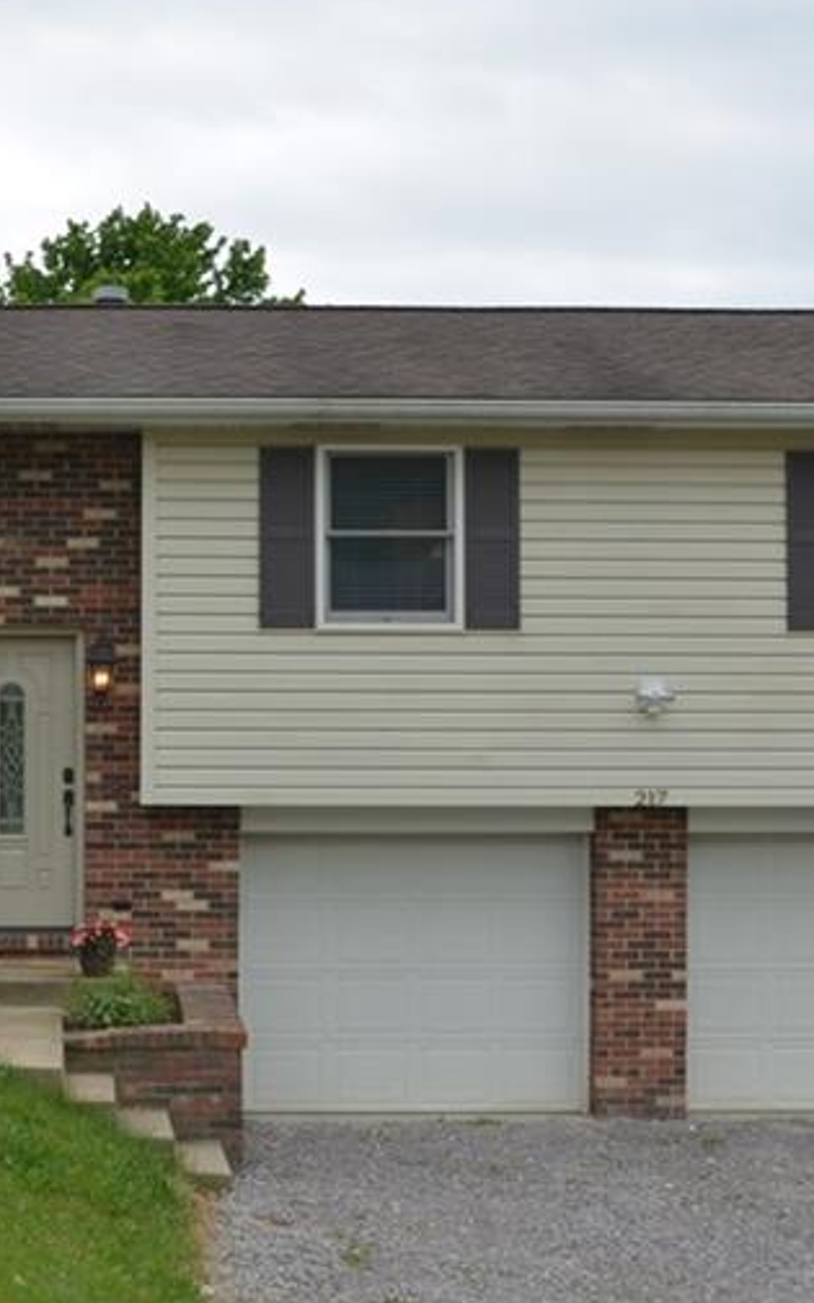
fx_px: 2308
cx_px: 111
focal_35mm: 65
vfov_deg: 31.5
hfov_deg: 19.7
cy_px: 671
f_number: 8
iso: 100
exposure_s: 1/200
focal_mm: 21
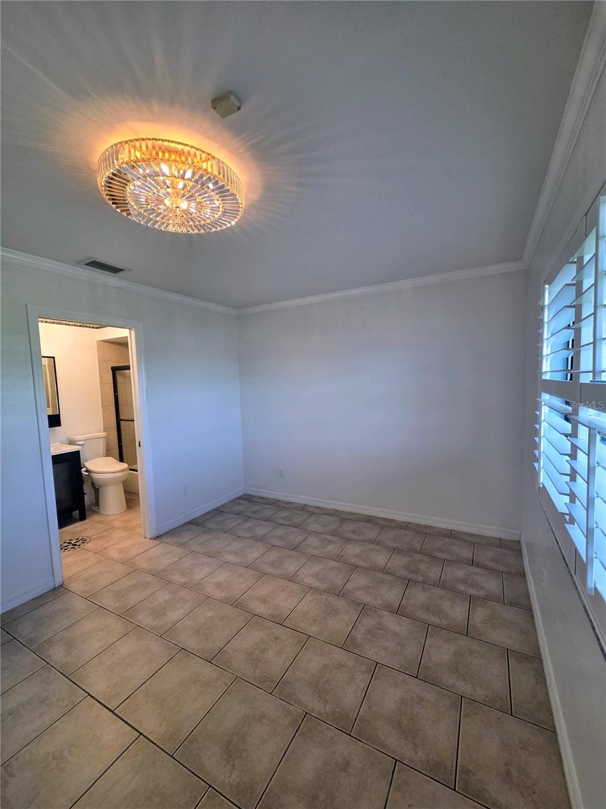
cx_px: 303
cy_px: 404
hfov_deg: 89.9
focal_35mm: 13
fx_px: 303
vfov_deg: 106.2
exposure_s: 1/60
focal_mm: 2.2
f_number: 2.2
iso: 200
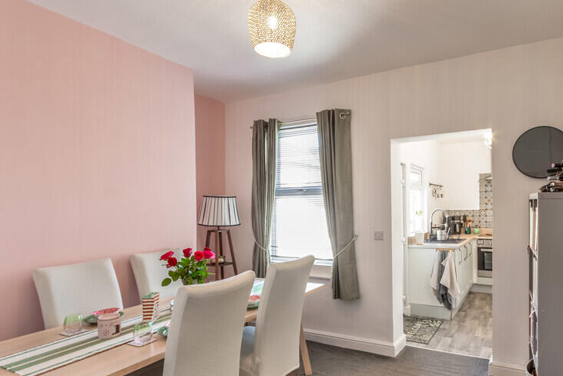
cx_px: 326
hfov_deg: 80.6
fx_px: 329
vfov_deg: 59.2
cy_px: 220
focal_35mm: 21
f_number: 8
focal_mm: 10
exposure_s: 1/3
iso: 100
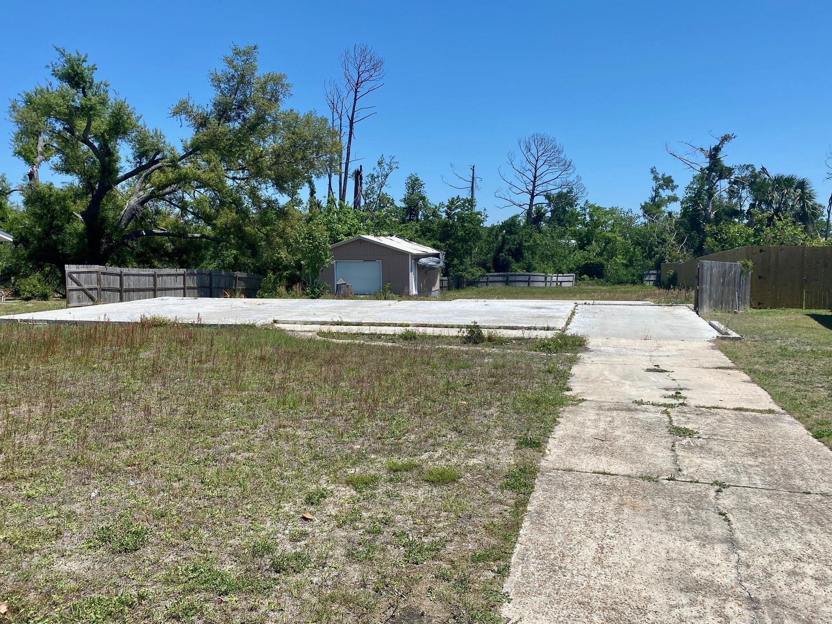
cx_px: 408
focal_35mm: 28
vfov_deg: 49.7
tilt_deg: -5.2
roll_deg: +0.3
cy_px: 308
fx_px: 673
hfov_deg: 63.4
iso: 32
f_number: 1.8
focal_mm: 4.25
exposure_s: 1/3731
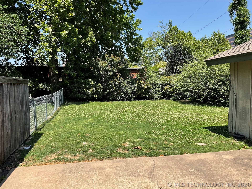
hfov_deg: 61.7
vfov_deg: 48.2
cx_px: 126
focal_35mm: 29
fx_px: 211
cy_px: 94
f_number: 1.8
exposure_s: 1/1168
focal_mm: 3
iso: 16
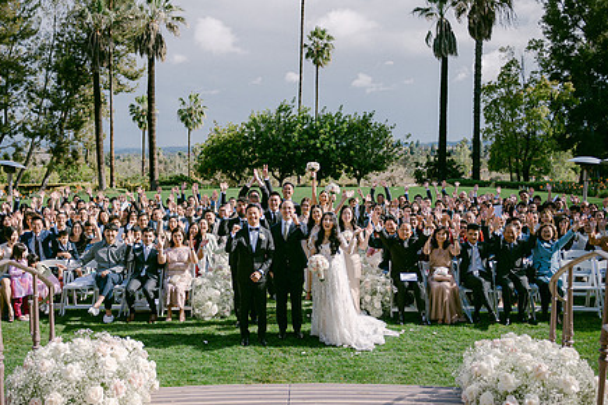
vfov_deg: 35.0
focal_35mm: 38
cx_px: 284
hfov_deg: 50.7
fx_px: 641
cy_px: 222
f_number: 2.8
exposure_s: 1/2000
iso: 100
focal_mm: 28
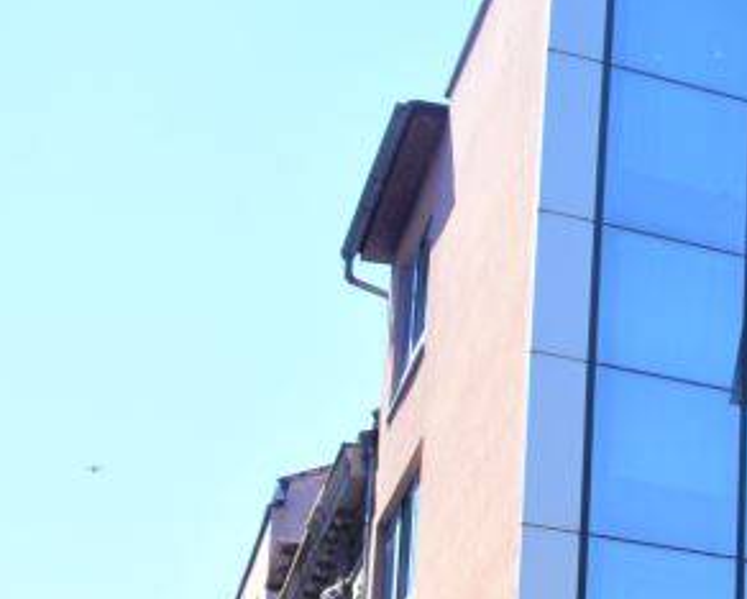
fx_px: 2301
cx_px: 1341
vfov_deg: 14.1
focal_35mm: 104
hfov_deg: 15.8
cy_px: 846
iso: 100
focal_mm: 18
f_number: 7.1
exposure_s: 1/200
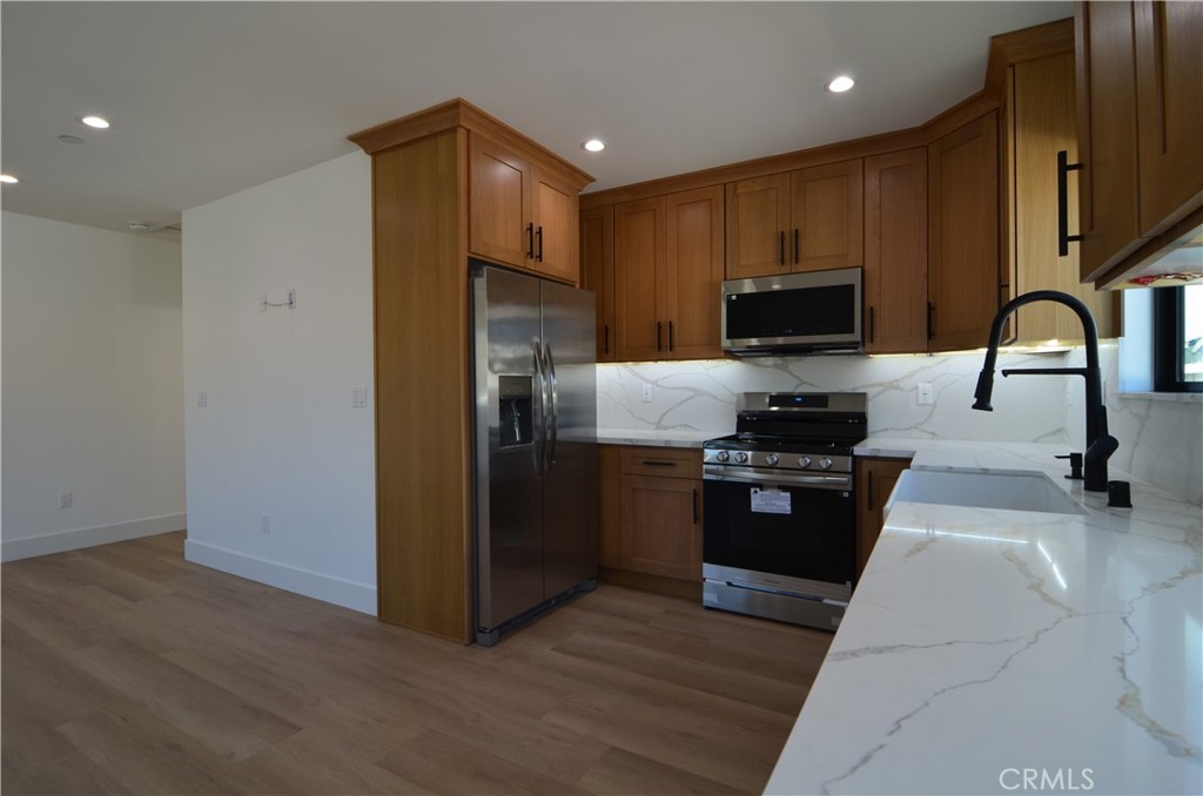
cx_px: 602
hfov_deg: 95.1
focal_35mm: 16
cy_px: 398
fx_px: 550
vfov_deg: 71.8
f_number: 11
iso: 200
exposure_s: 1/15
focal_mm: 11
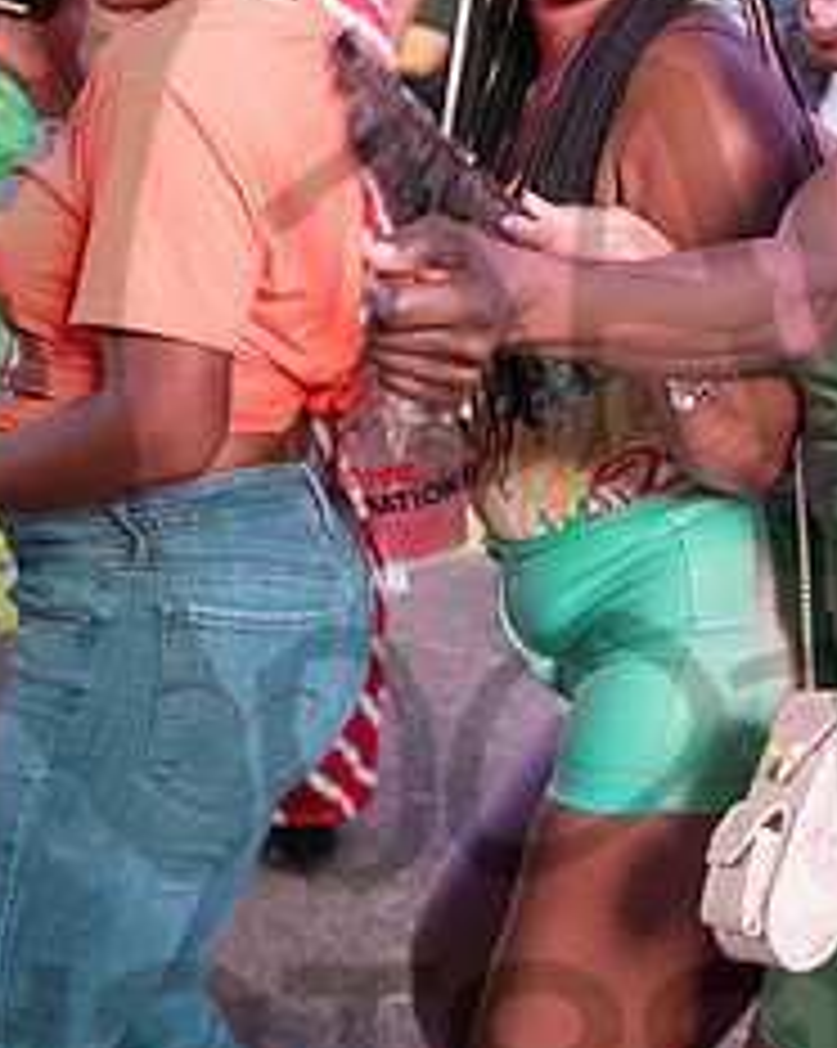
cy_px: 215
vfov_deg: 23.0
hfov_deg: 18.6
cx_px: 613
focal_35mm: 82
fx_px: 2542
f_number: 3.2
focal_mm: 29
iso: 8000
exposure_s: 1/125
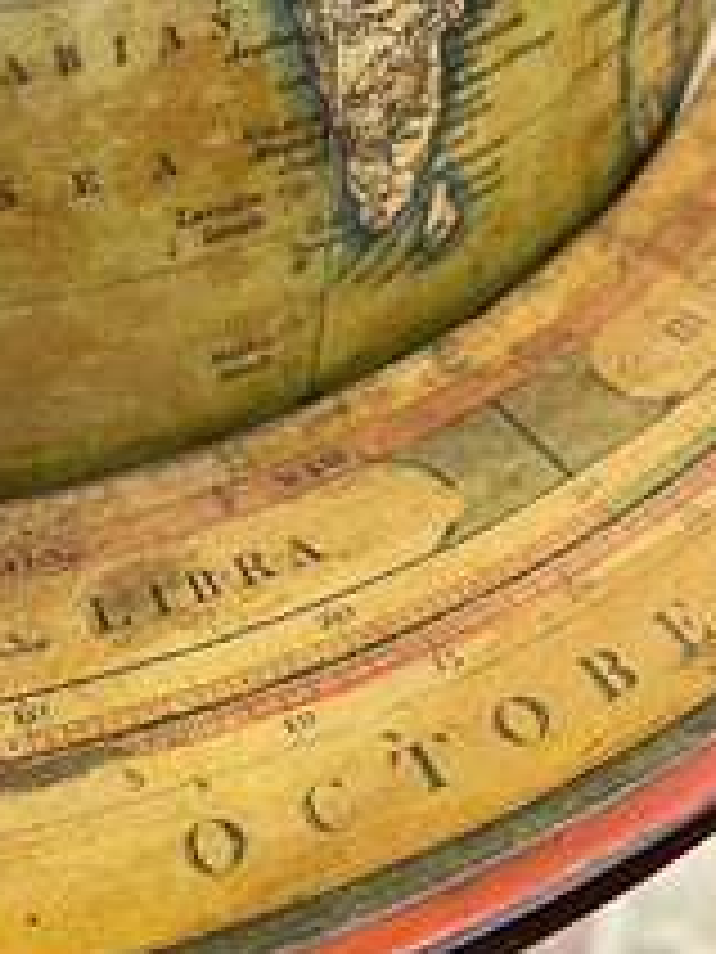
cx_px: 203
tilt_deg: -56.8
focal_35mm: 49
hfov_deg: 29.3
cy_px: 608
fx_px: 1351
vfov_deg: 38.6
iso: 100
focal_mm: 5.1
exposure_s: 1/50
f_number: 1.6
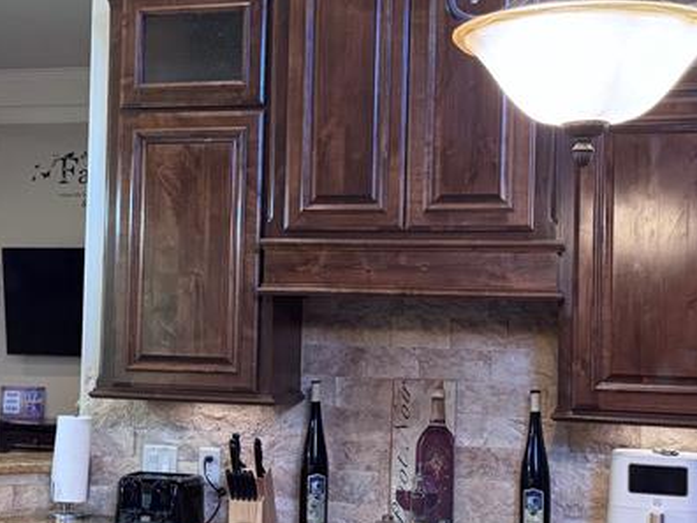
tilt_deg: +2.5
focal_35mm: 62
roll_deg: -1.4
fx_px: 1248
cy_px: 264
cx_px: 246
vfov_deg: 23.7
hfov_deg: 31.0
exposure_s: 1/60
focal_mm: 6.76
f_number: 1.78
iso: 400
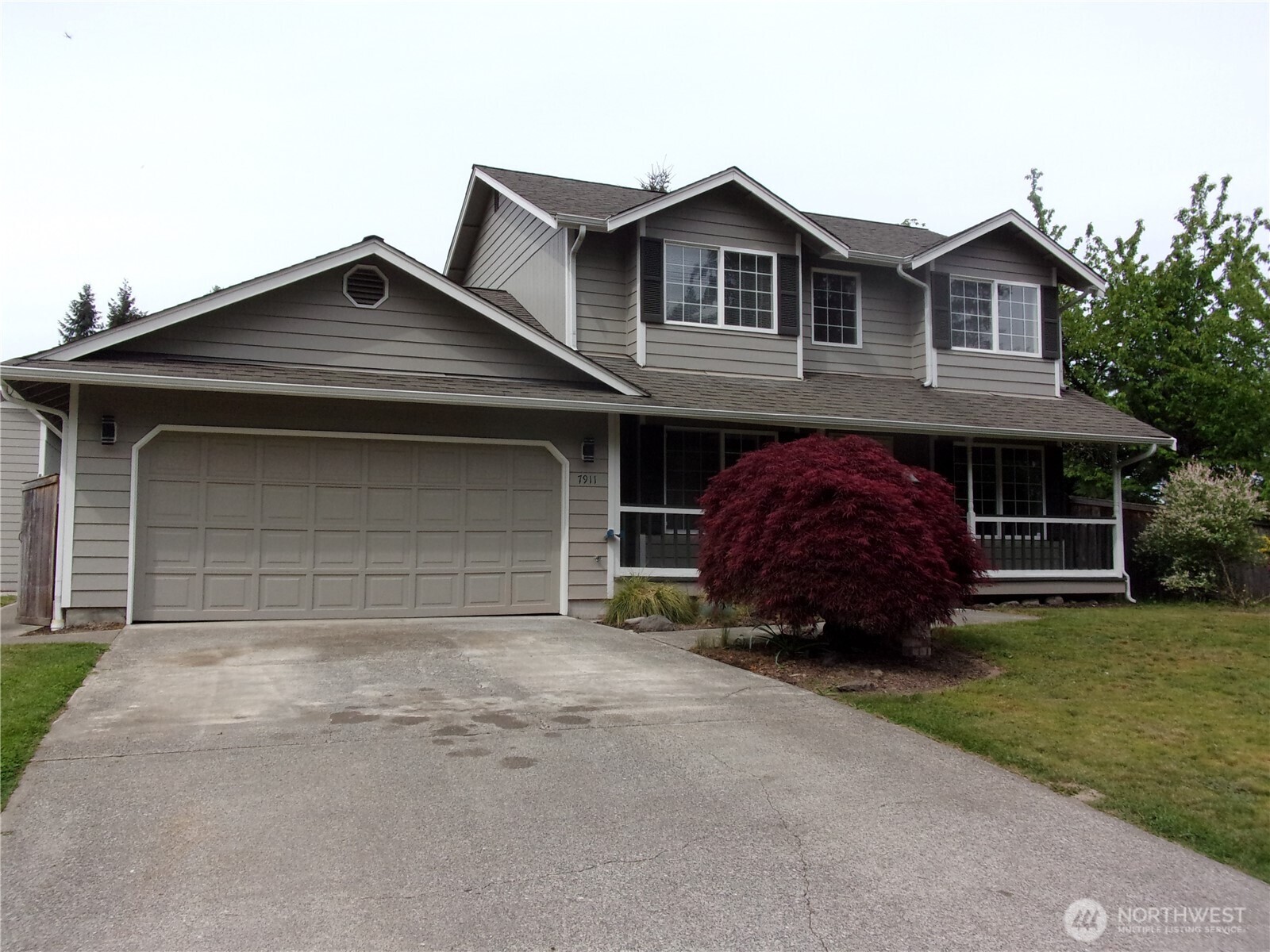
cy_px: 476
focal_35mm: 28
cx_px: 635
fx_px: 1027
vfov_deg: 49.7
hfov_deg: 63.4
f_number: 10.8
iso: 200
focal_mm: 5.1
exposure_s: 1/210
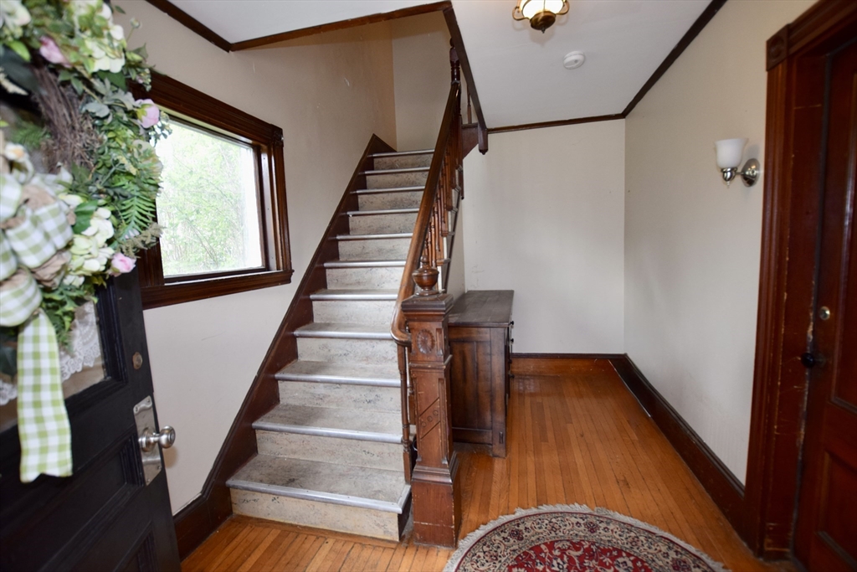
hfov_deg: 100.4
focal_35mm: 15
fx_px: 357
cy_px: 286
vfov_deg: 77.3
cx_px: 428
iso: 400
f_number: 4
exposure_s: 1/60
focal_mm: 10
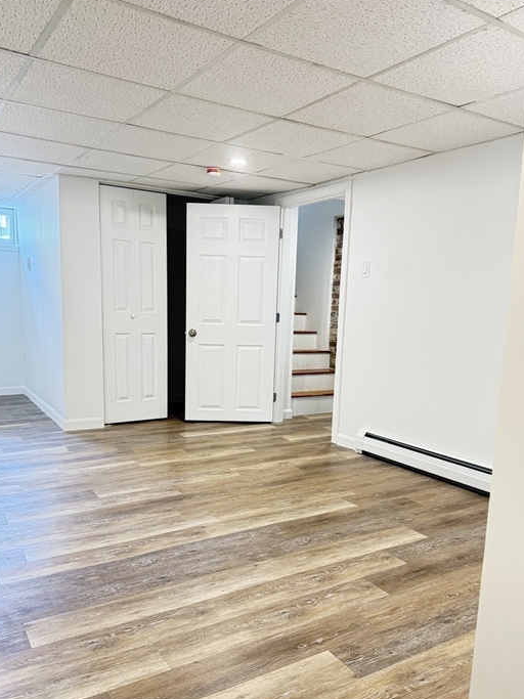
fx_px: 545
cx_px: 249
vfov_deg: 65.2
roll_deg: -2.0
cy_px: 386
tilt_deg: -8.1
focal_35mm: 27
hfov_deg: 51.3
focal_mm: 6.76
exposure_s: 1/60
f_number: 1.78
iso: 320
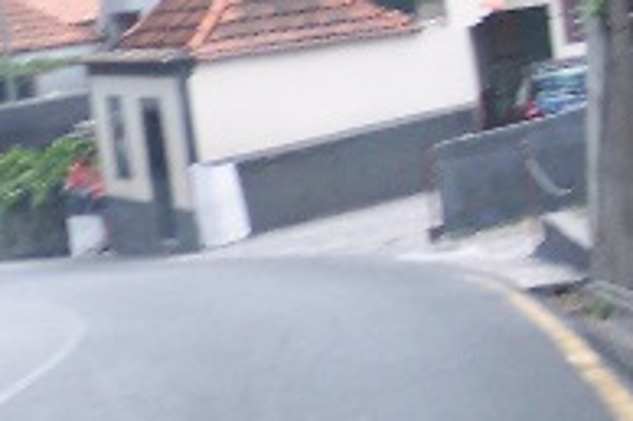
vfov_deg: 8.4
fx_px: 2864
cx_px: -144
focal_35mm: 163
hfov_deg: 12.3
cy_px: 121
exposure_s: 1/180
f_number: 2.8
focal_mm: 8
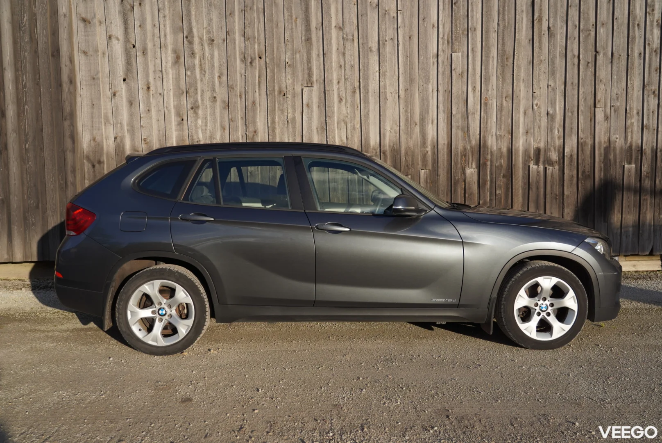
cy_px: 222
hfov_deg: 61.9
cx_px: 331
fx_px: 552
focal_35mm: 30
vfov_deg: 43.7
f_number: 4
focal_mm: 30
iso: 250
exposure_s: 1/1600
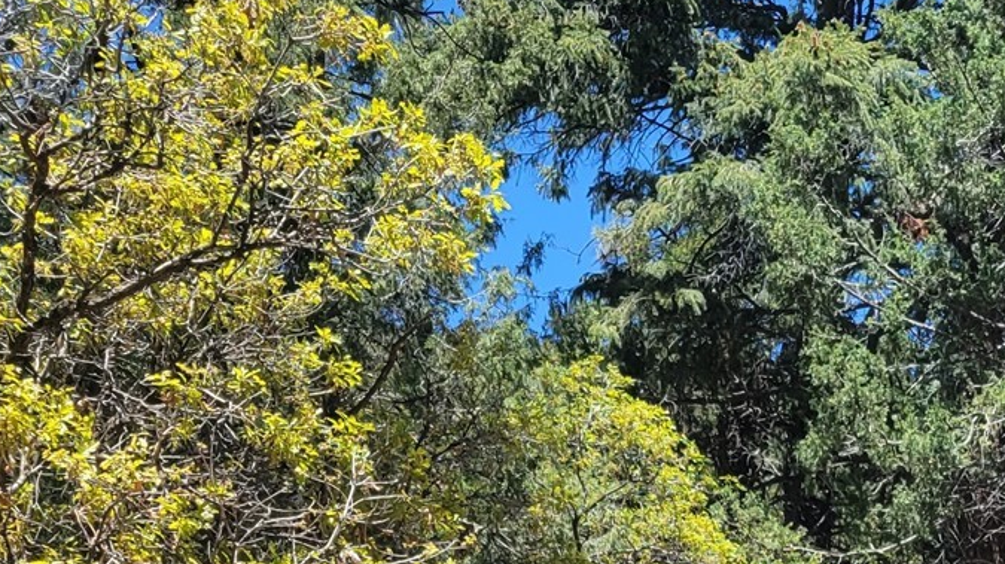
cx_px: 1001
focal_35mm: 86
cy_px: 885
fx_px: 2291
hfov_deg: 23.7
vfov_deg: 13.2
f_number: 1.8
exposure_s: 1/1321
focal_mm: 5.4
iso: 40
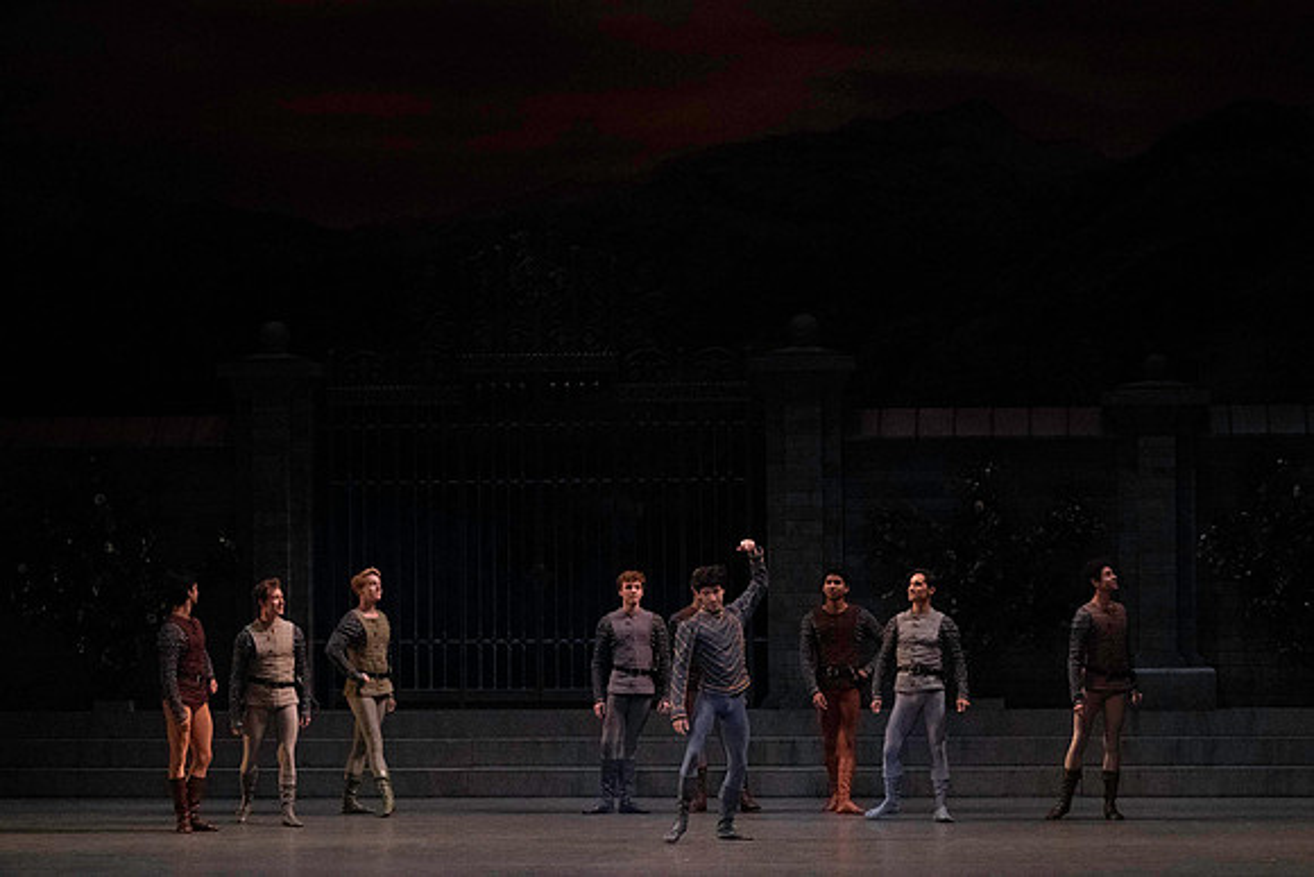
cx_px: 657
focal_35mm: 102
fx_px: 3724
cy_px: 438
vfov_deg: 13.4
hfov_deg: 20.0
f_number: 14
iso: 20000
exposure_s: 1/400
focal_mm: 102
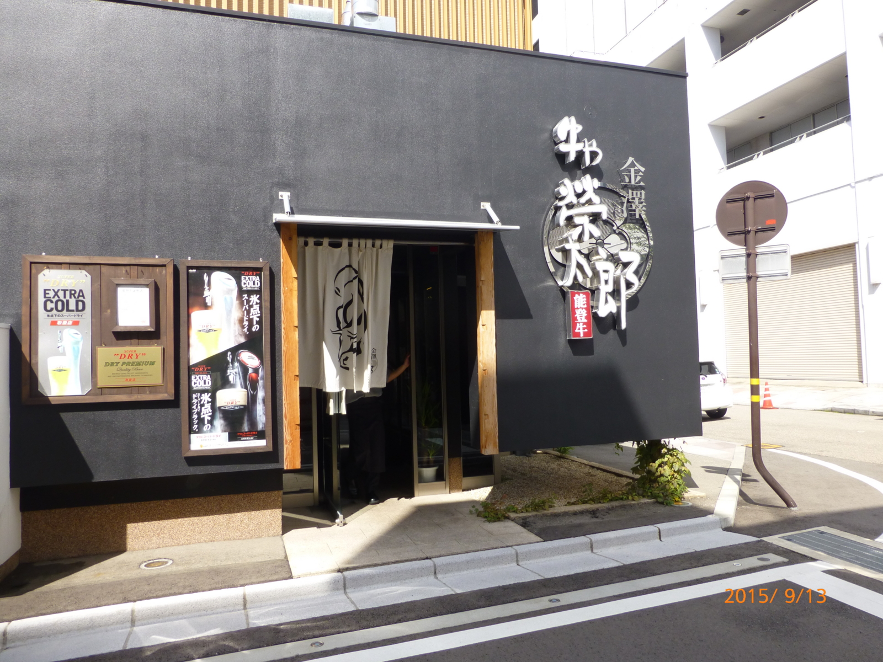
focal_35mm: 24
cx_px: 442
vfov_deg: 56.8
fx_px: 612
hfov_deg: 71.6
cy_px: 331
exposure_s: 1/400
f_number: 4
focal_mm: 4.3
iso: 100
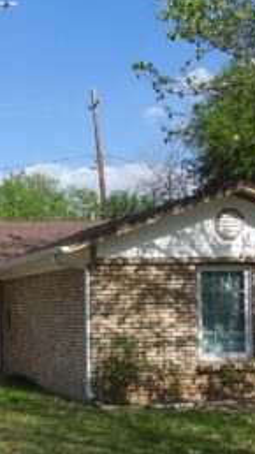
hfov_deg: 20.0
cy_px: 315
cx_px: -96
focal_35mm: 54
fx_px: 650
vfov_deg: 37.9
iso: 100
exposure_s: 1/2000
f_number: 2.8
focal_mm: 4.3
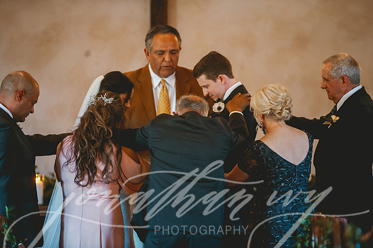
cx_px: 186
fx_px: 3106
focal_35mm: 300
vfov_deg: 4.6
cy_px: 124
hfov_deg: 6.9
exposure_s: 1/80
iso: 800
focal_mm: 300
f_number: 2.8
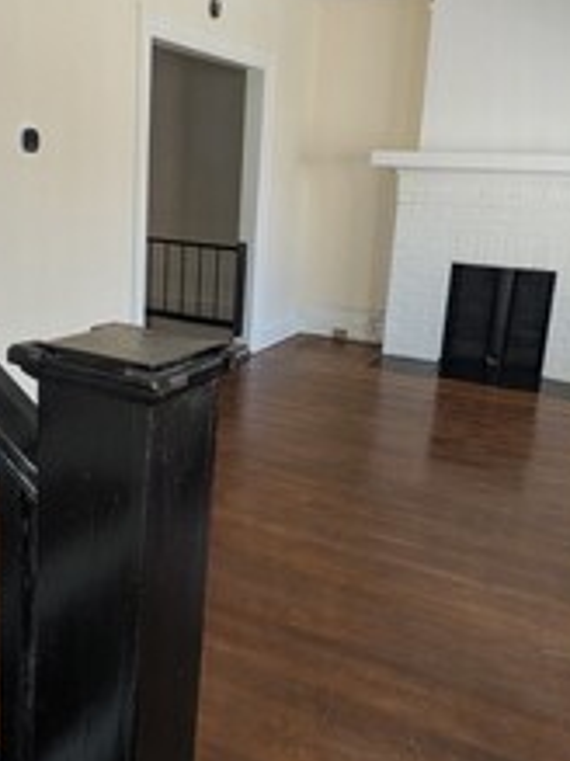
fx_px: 703
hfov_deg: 41.9
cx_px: 103
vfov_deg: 56.6
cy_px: 438
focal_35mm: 32
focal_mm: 1.83
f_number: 2.2
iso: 52
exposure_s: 1/24
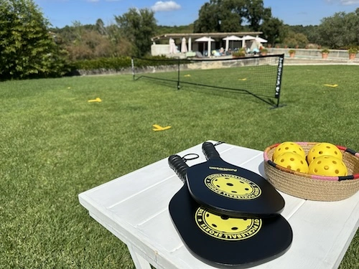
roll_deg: +1.8
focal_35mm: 24
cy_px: 134
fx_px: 249
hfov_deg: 71.6
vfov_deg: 56.8
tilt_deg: -20.4
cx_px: 180
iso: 80
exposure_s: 1/8929
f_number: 1.78
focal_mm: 6.86
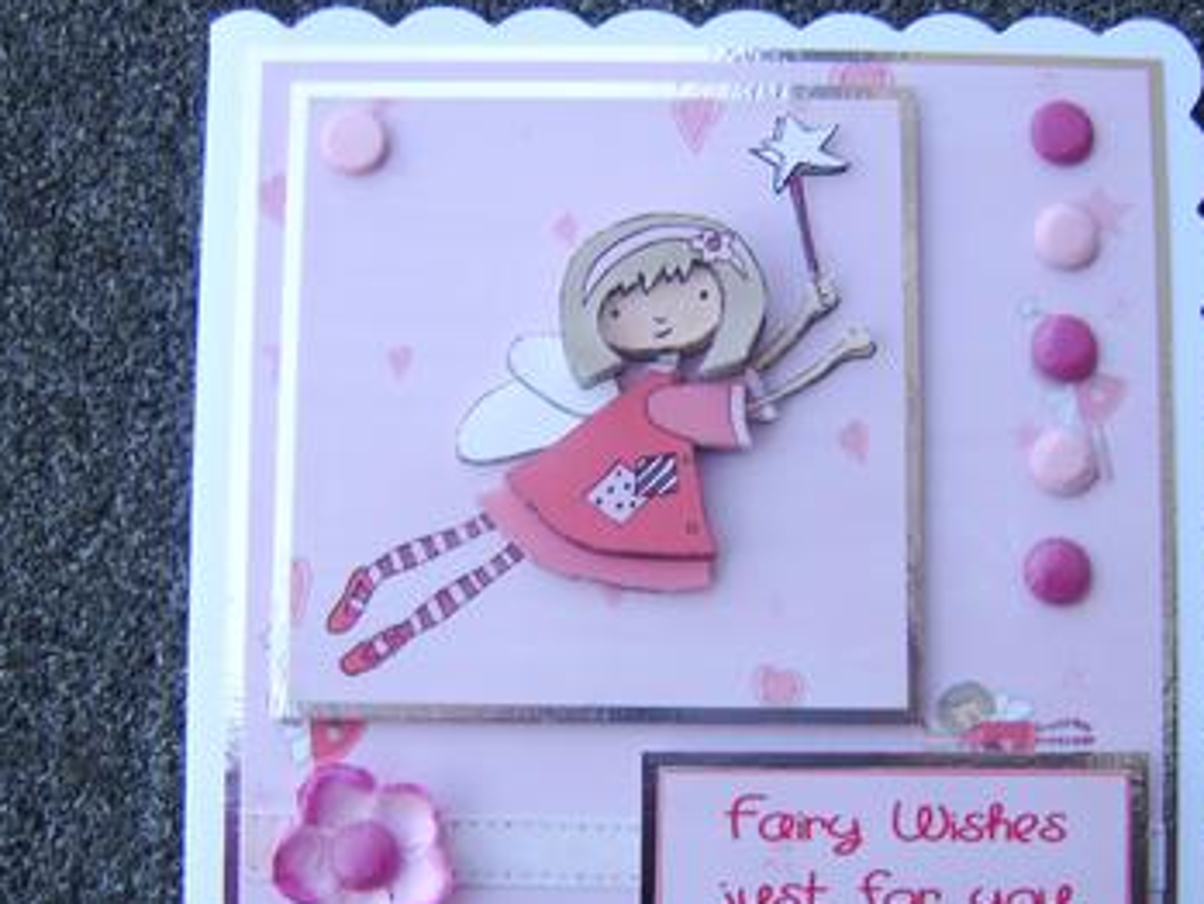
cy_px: 538
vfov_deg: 35.9
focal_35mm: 40
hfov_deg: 46.7
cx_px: 652
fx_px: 1392
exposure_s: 1/92
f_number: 2.7
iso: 71
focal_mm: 8.13
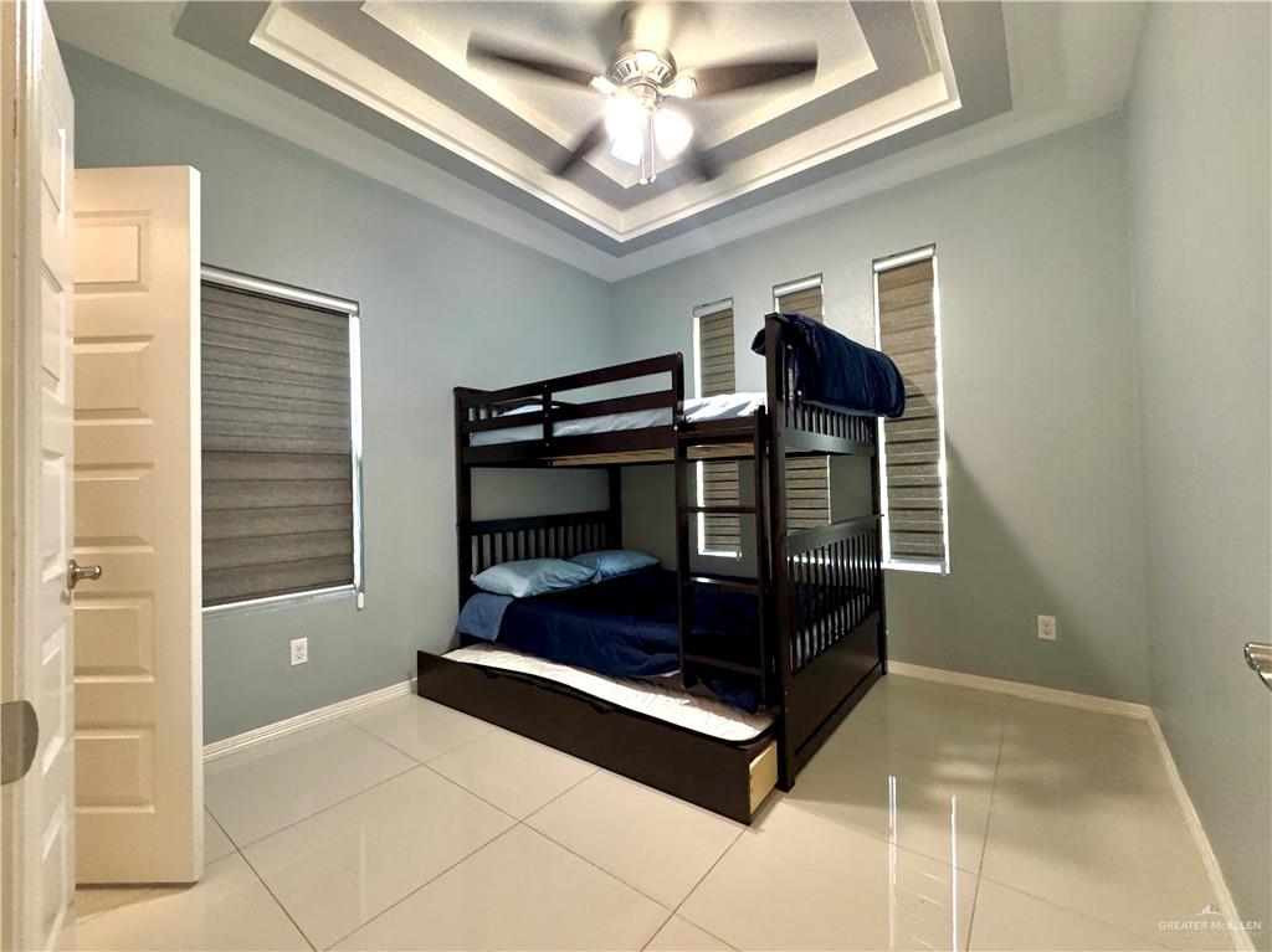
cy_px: 476
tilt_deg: +0.0
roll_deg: +3.0
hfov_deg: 102.1
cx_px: 636
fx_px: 514
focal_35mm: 14
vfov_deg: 85.6
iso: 500
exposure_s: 1/60
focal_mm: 2.22
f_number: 2.2
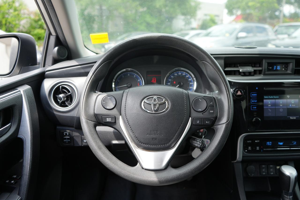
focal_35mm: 28
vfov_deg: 46.4
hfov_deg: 65.5
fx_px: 233
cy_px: 100
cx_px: 150
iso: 100
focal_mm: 28
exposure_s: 1/80
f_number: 4.5
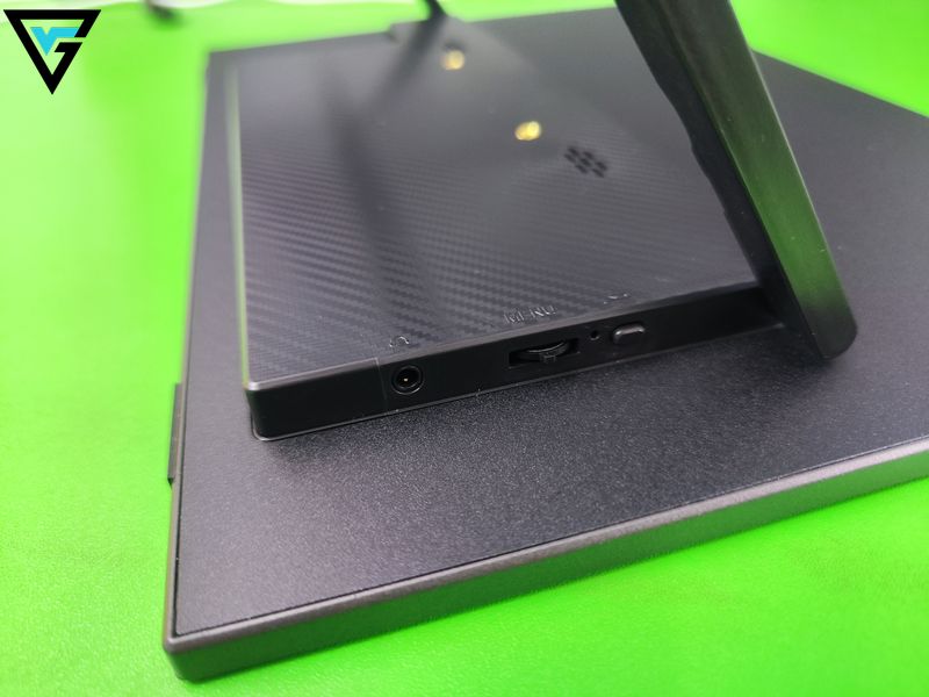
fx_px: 644
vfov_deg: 56.8
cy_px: 348
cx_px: 464
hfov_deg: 71.6
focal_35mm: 24
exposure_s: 1/60
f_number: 1.9
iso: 243
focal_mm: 6.92
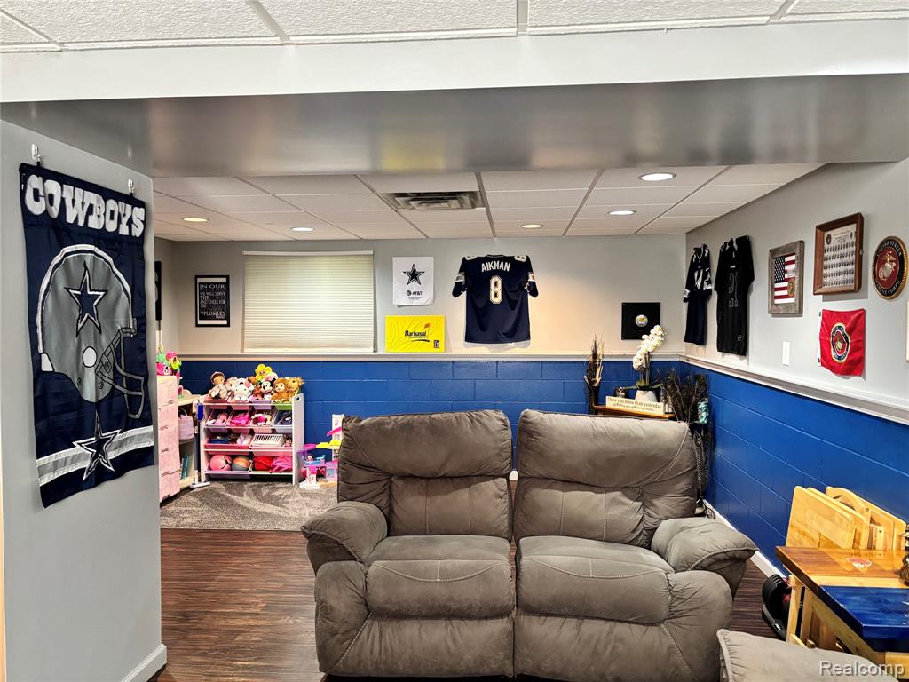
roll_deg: +0.1
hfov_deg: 67.3
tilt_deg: -2.1
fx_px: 683
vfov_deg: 53.1
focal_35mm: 26
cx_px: 454
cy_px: 341
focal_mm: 5.96
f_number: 1.6
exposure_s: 1/60
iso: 500
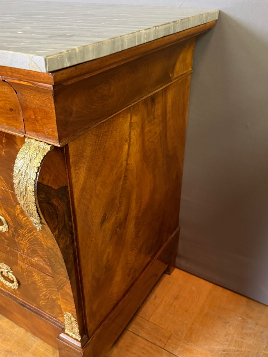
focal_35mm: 33
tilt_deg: -31.2
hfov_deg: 42.9
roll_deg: -0.7
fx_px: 341
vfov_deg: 55.3
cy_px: 187
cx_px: 122
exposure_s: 1/50
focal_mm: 6.76
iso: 800
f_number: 1.78
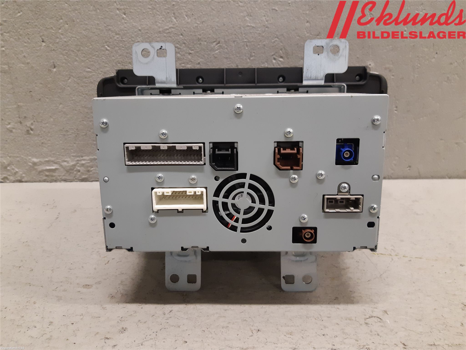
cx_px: 233
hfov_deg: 67.3
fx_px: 350
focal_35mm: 26
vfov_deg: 53.1
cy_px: 175
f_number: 1.7
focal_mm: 3.93
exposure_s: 1/50
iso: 200
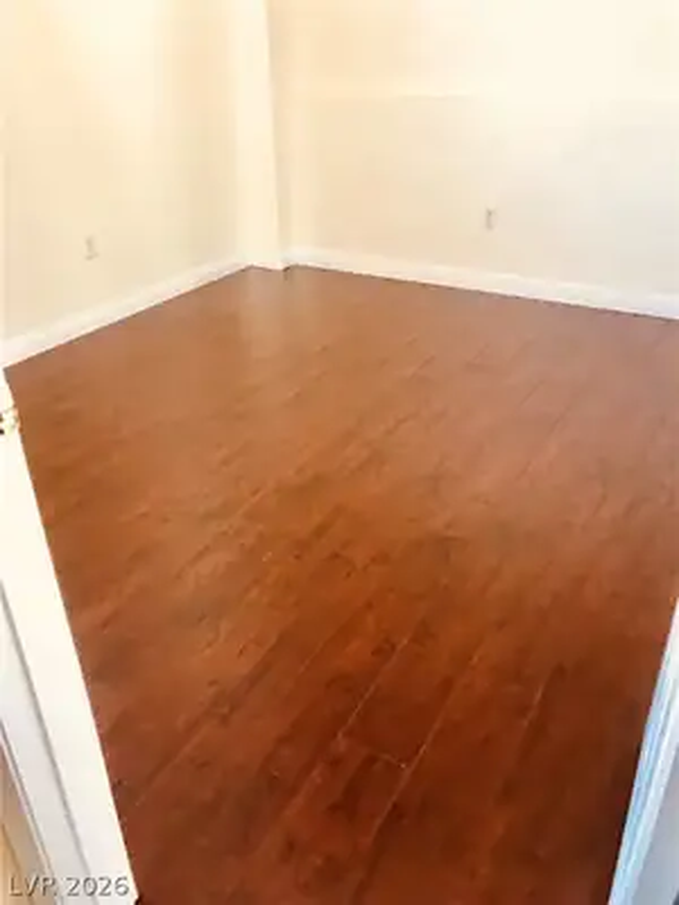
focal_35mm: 28
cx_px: 340
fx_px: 732
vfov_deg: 63.4
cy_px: 452
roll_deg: -1.7
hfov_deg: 49.7
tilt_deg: -29.1
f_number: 1.8
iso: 64
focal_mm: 3.99
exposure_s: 1/15
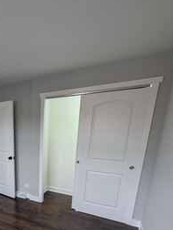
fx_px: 146
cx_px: 20
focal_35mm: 22
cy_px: 171
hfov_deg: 54.0
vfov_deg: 71.4
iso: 46
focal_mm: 2.02
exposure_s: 1/105
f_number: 1.7
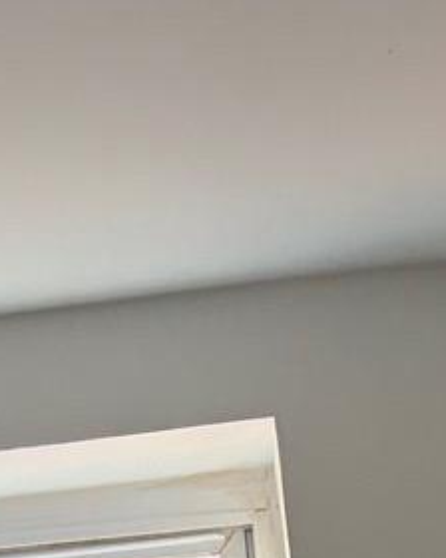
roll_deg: +6.0
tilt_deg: -4.8
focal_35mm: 139
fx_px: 2293
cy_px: 1190
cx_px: 277
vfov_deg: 12.0
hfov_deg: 11.1
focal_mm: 5.96
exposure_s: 1/60
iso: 160
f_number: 1.6
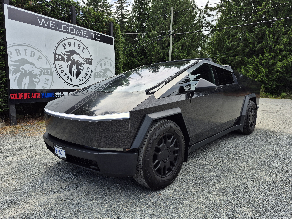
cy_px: 110
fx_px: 194
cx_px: 146
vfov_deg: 58.9
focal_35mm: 23
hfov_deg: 73.9
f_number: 1.8
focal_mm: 5.4
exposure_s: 1/1248
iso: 25
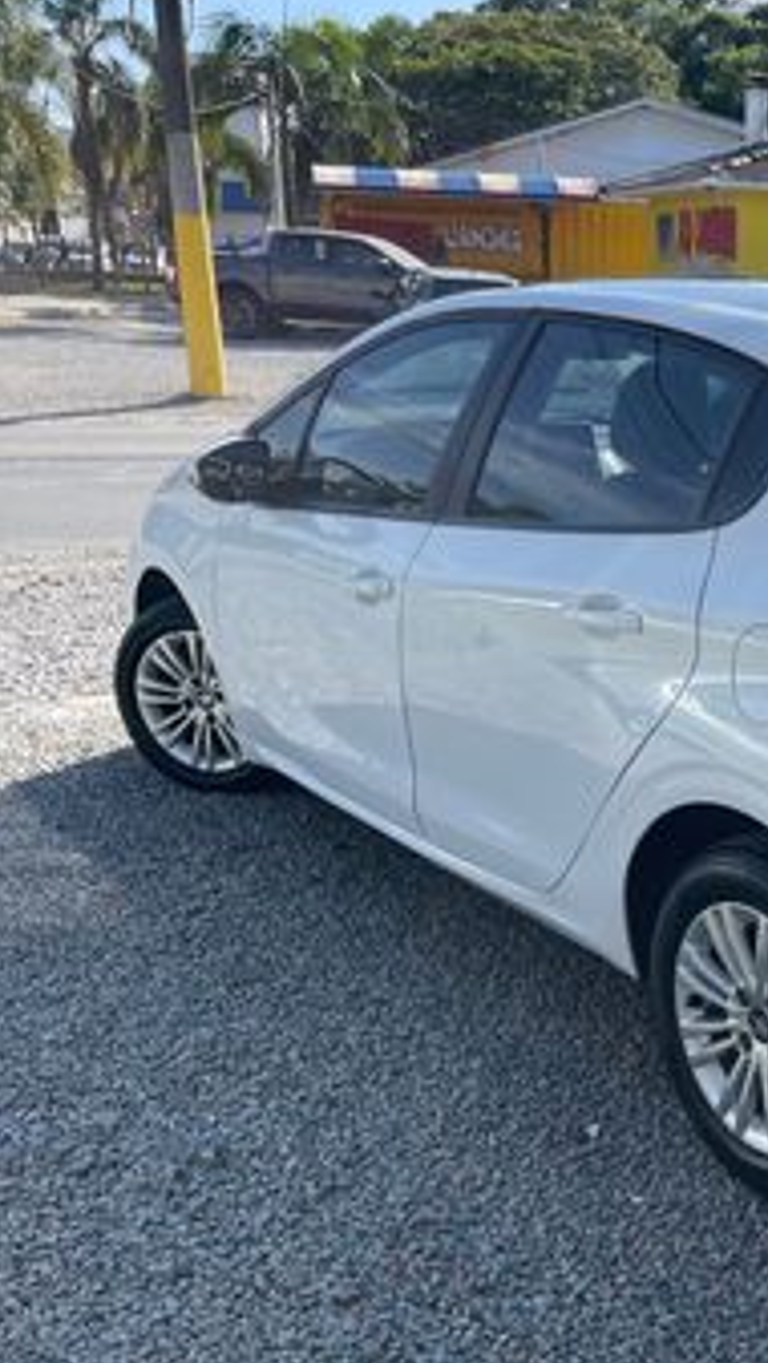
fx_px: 1373
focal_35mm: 38
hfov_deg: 28.0
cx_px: 881
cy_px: 655
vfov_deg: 52.7
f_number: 1.6
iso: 32
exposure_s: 1/1575
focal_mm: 5.1
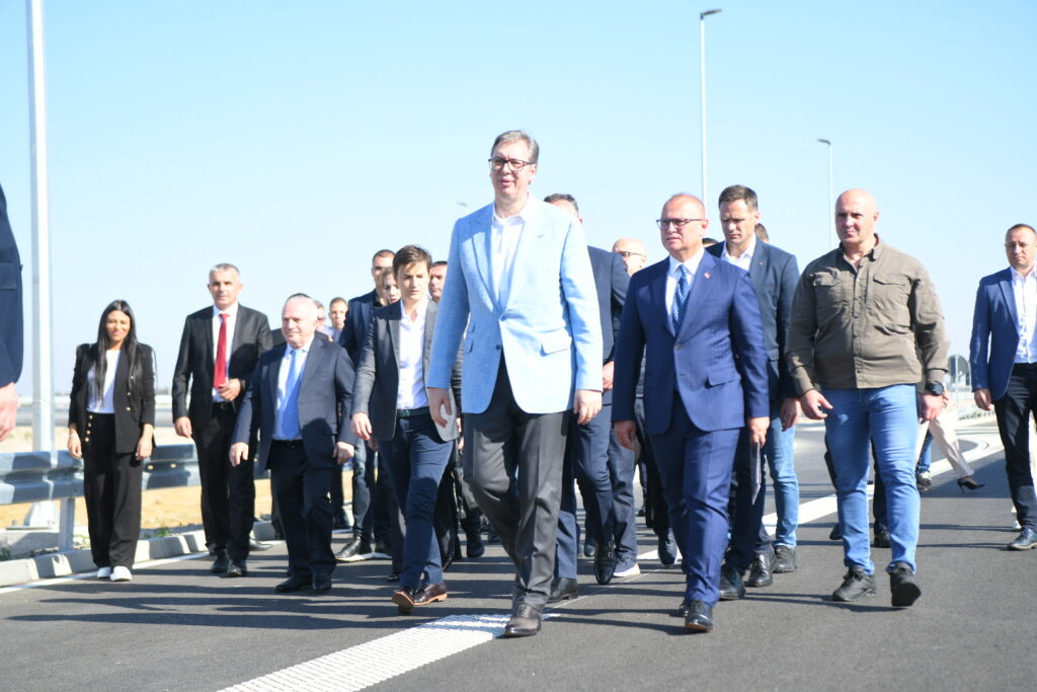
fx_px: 2017
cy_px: 346
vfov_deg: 19.5
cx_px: 518
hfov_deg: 28.8
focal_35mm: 70
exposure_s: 1/800
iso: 200
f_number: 4
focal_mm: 70
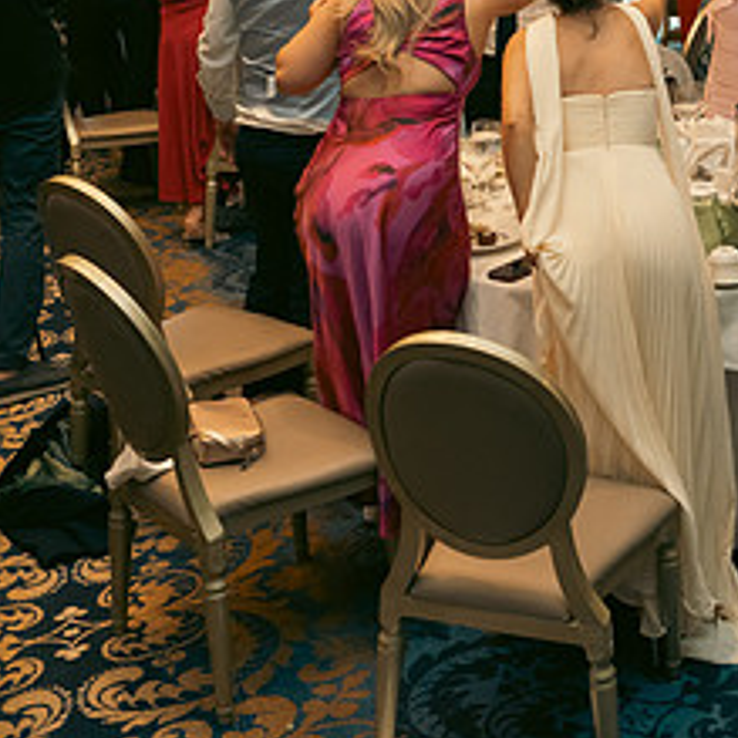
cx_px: 731
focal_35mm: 54
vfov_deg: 30.5
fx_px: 1303
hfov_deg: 29.6
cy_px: 103
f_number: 3.5
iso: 2500
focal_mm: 24
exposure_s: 1/160
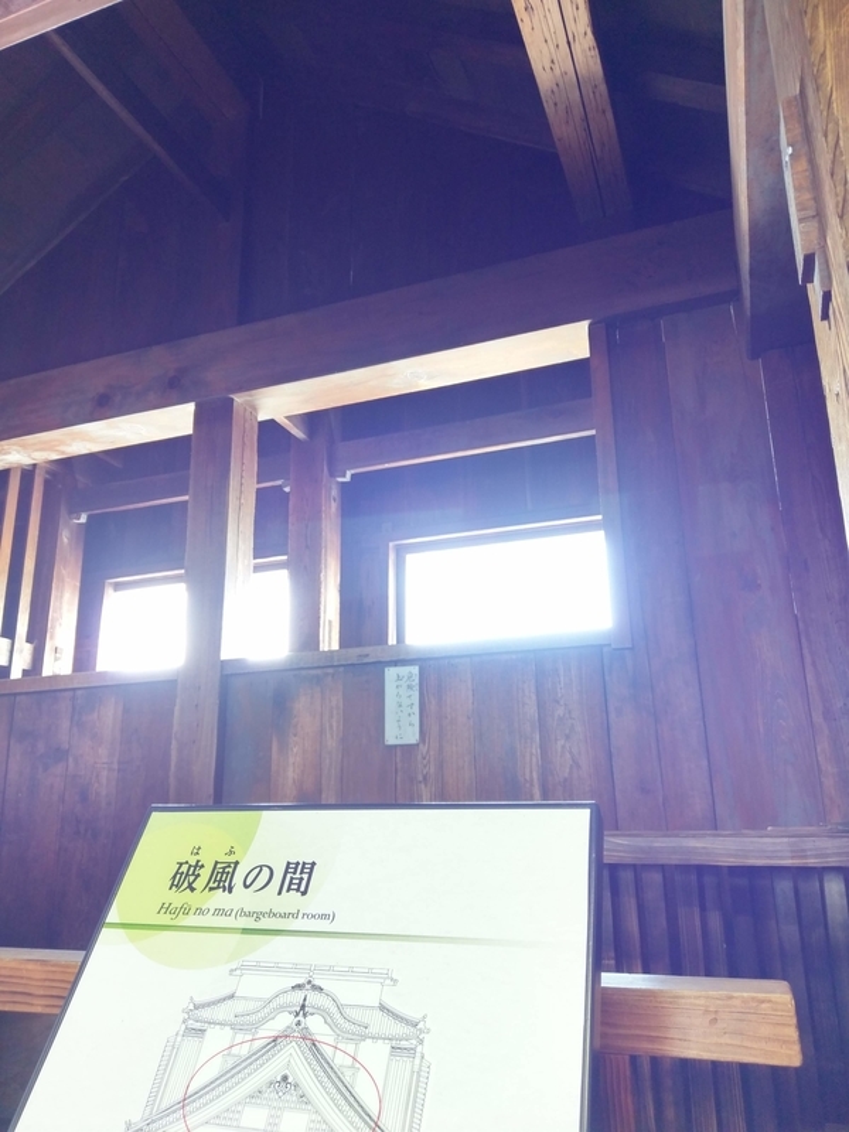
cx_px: 424
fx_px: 850
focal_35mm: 26
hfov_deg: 53.1
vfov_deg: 67.3
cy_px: 566
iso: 400
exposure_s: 1/24
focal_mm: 4.58
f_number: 1.8
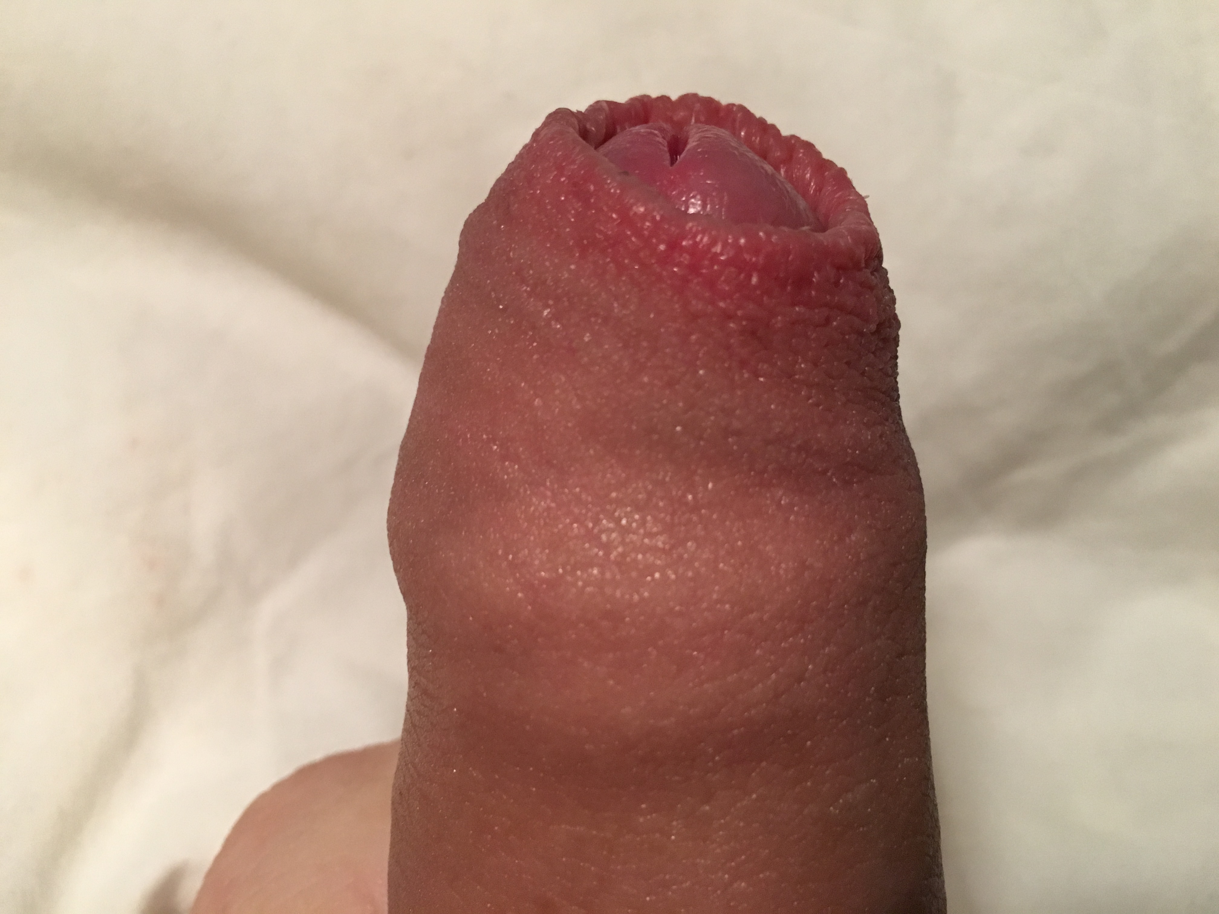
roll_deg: +6.2
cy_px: 457
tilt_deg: -10.8
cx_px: 610
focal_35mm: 29
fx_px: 1021
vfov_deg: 48.2
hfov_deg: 61.7
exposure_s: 1/25
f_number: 2.2
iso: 200
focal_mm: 4.15
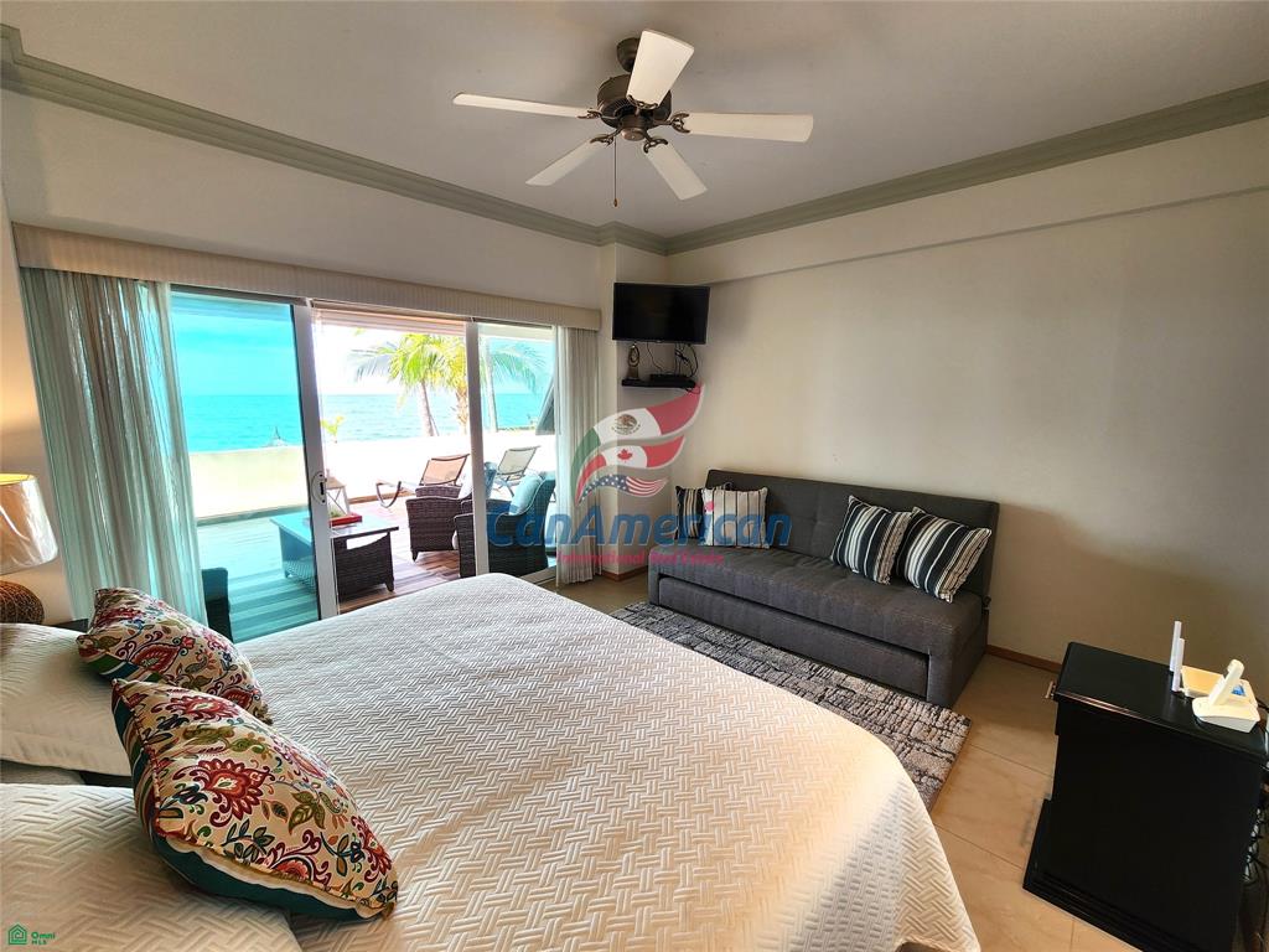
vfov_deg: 89.9
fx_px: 477
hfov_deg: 106.2
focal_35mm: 13
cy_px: 476
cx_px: 634
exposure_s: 1/120
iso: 80
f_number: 2.2
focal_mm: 2.2
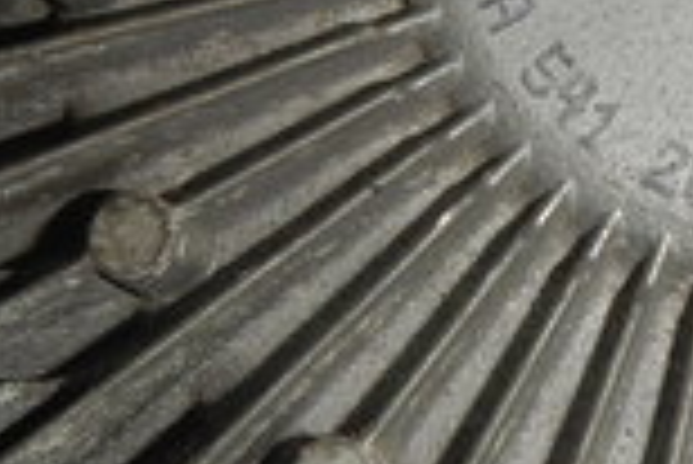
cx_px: 603
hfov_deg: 16.7
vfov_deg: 11.3
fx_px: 2331
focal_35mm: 121
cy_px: 81
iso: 200
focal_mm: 5
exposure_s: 1/30
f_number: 7.8
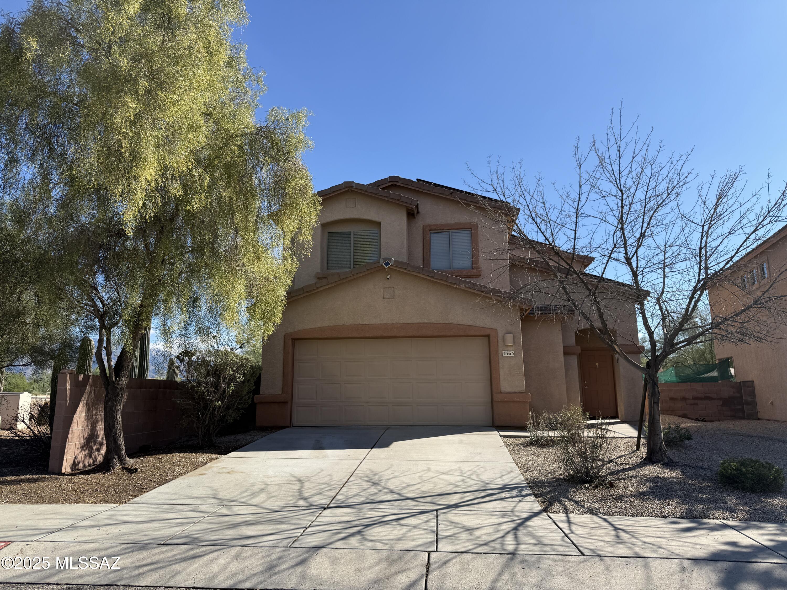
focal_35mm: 24
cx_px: 394
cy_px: 295
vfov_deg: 56.8
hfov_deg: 71.6
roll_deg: +0.1
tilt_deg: +10.8
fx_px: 546
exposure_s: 1/3584
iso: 80
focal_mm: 6.76
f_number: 1.78
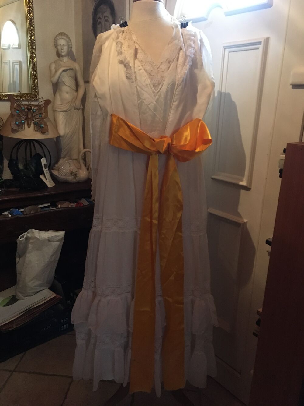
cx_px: 152
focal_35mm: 29
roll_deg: -0.3
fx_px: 340
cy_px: 203
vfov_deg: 61.7
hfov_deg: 48.2
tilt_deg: -17.6
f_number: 2.2
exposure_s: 1/17
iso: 250
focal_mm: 4.15
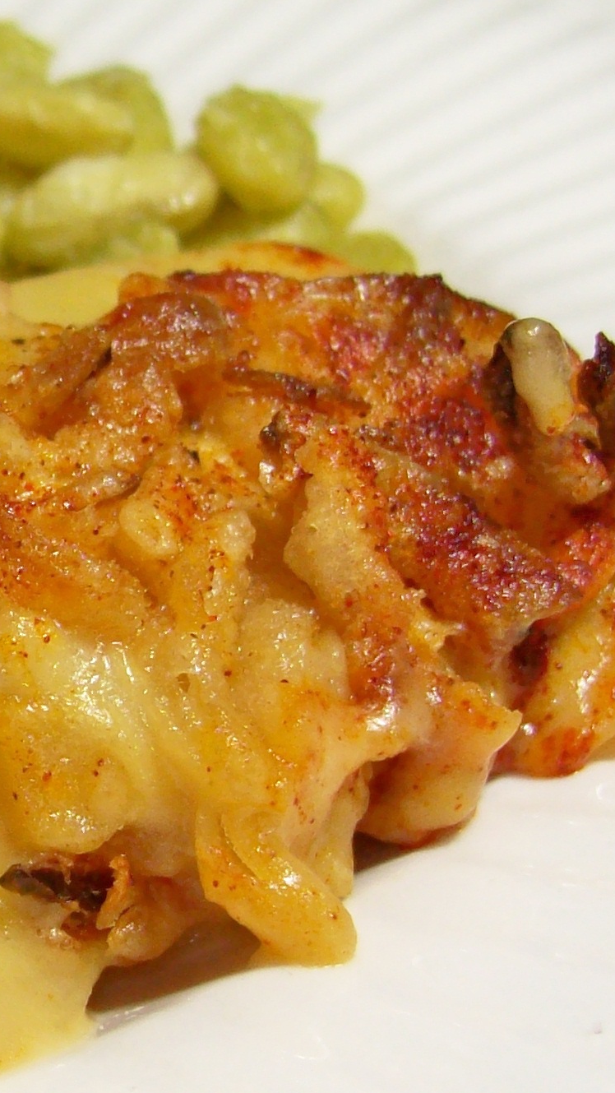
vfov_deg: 25.3
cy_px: 587
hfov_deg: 13.7
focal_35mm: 84
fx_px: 2434
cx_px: -248
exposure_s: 1/64
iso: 80
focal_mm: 6
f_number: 2.7
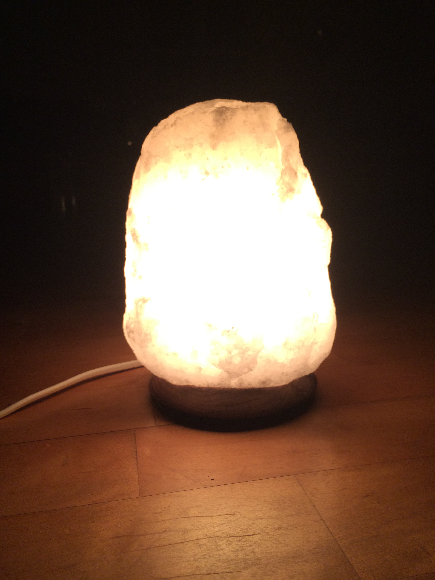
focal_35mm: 29
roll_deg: +2.7
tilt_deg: -10.6
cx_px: 218
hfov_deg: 48.2
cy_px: 290
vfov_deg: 61.7
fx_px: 486
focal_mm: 4.15
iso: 80
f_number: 2.2
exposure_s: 1/33
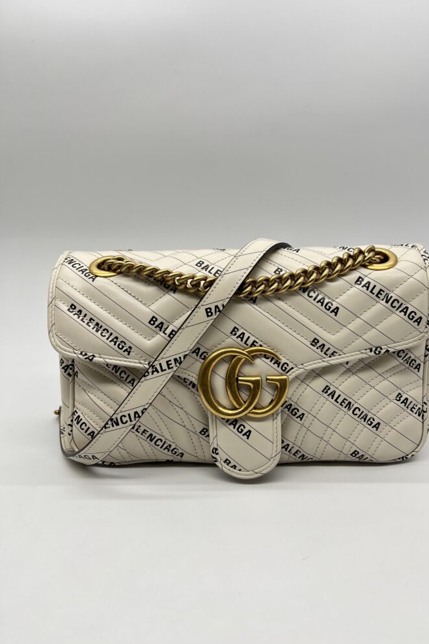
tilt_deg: -15.4
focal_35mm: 28
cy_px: 329
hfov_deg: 46.2
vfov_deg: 65.5
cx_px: 249
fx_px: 501
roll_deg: -0.4
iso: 40
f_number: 1.5
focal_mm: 5.7
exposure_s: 1/184
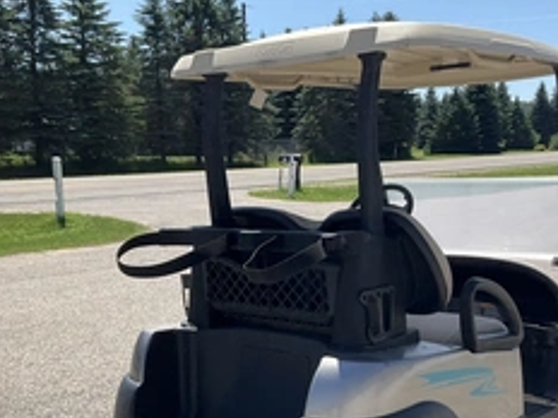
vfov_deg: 28.6
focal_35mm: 50
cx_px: 296
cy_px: 327
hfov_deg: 38.2
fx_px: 806
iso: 25
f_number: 1.8
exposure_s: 1/1534
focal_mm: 3
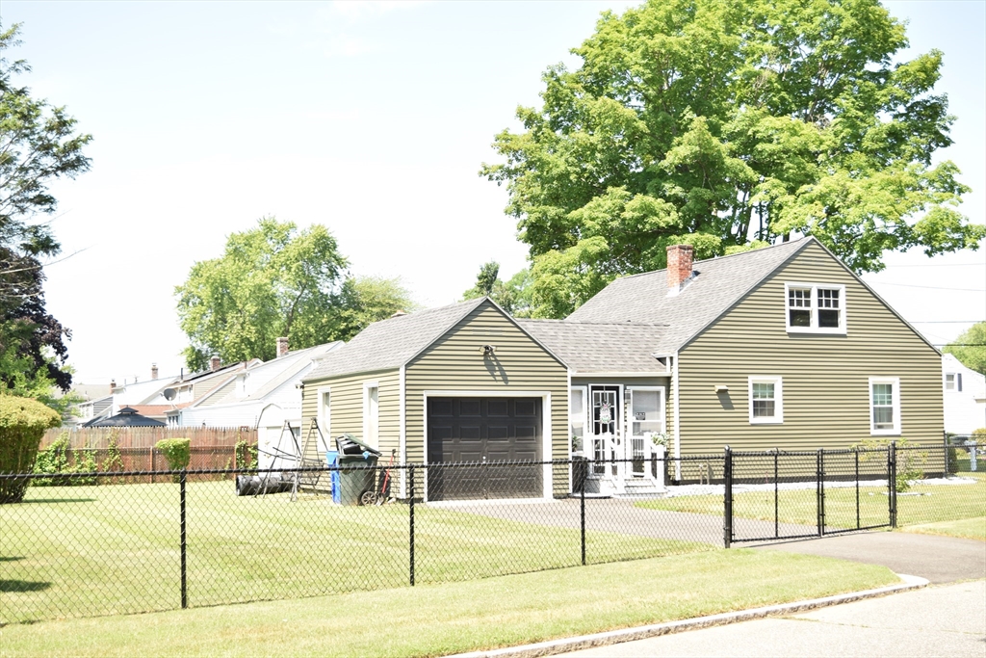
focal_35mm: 48
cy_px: 329
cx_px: 493
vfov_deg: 28.1
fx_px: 1315
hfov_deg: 41.1
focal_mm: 32
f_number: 6.3
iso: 100
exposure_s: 1/125
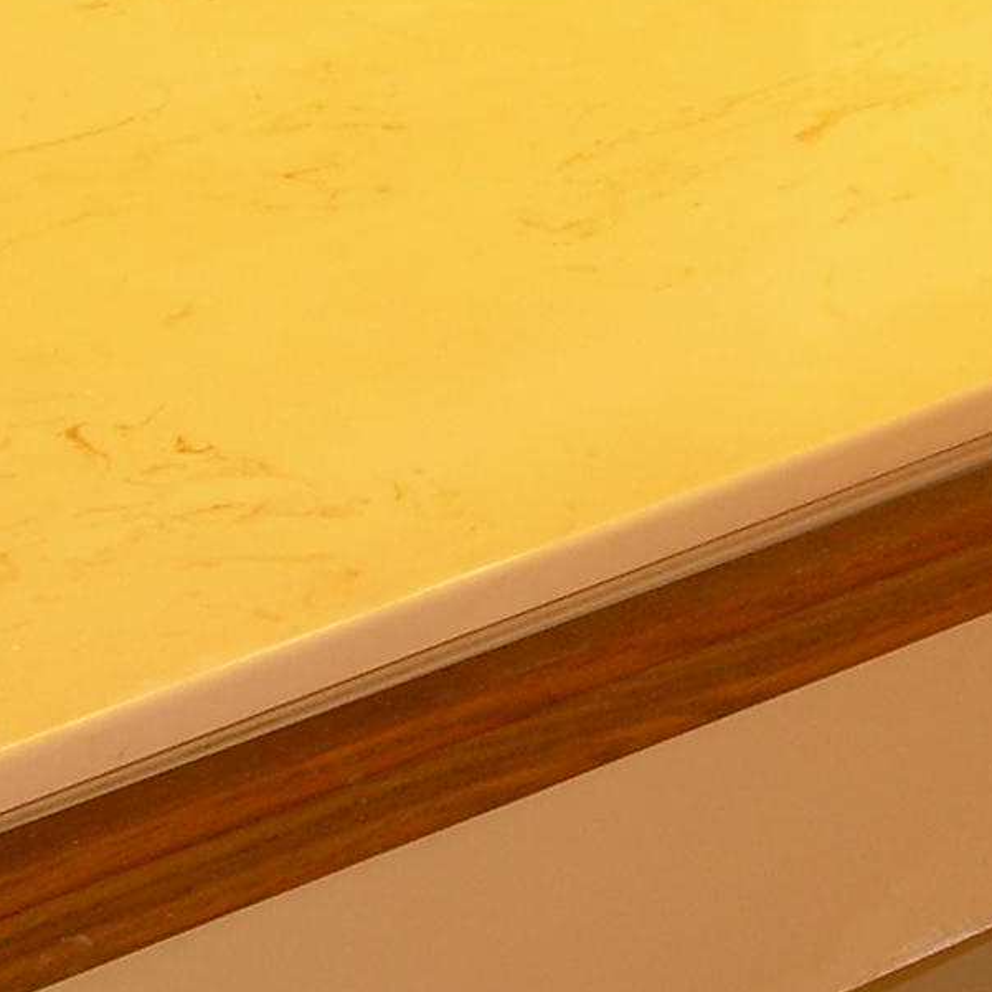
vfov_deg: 13.7
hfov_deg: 13.6
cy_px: 276
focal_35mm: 127
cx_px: 857
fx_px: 4118
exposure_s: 1/30
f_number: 2.8
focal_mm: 6.3
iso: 50
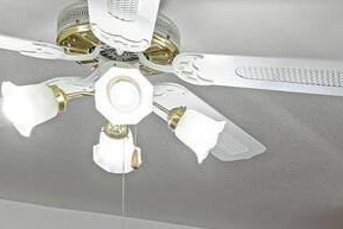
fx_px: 896
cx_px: 404
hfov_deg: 20.4
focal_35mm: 94
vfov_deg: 13.0
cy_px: 425
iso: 250
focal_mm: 17
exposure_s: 1.6
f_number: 8
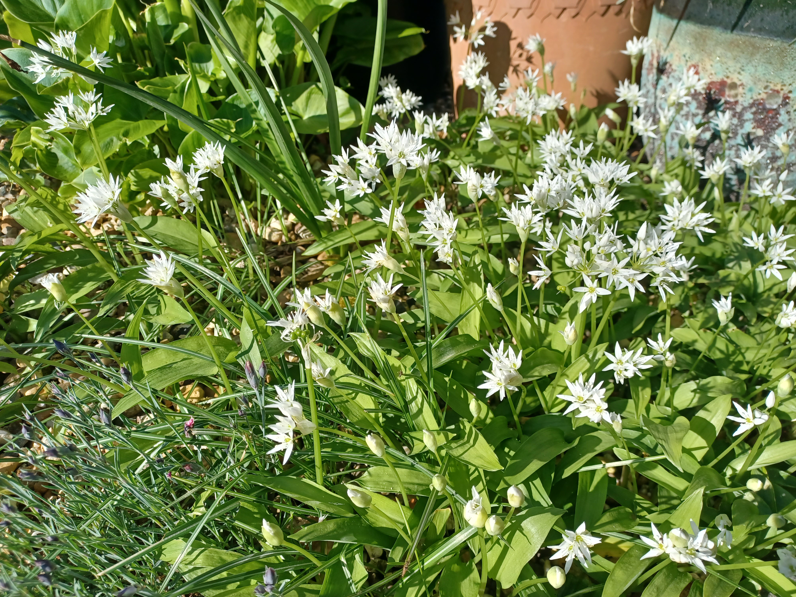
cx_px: 398
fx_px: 575
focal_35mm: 25
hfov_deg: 69.4
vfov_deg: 54.9
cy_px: 298
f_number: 1.8
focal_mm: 4.6
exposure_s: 1/338
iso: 32
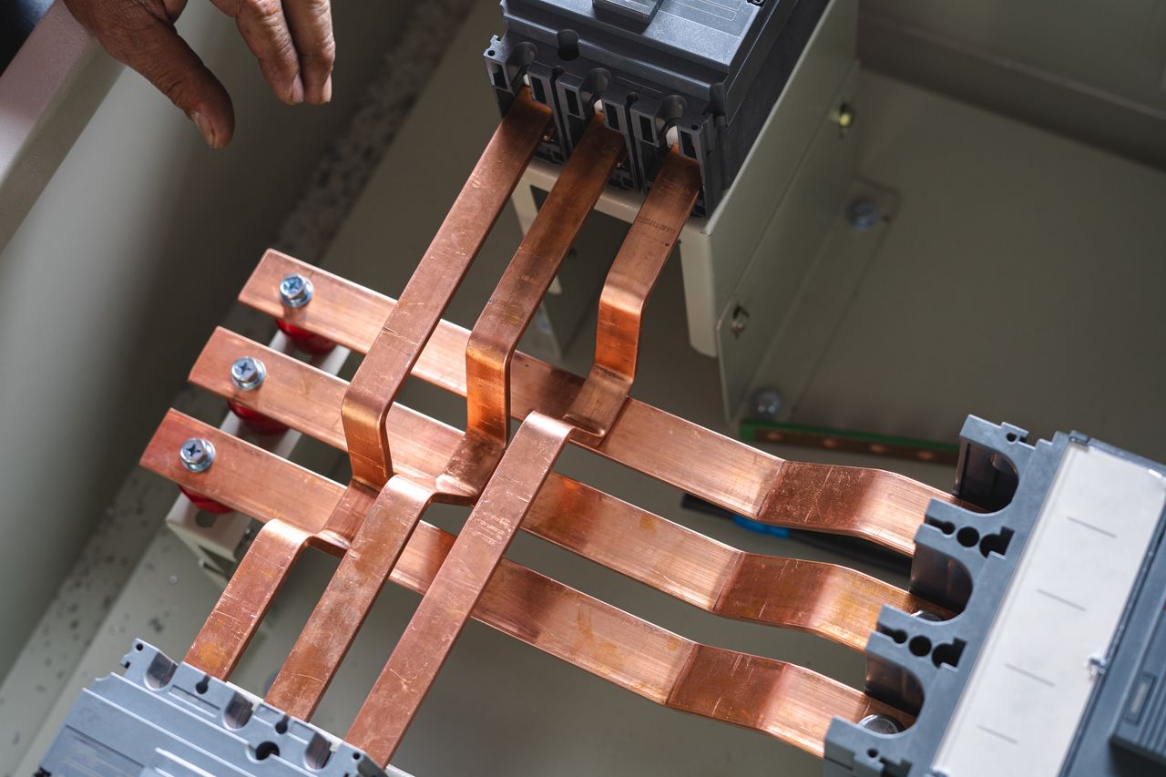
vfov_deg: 27.0
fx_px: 1619
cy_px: 388
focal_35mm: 50
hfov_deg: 39.6
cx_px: 583
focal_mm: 50
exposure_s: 1/50
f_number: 4
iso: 500
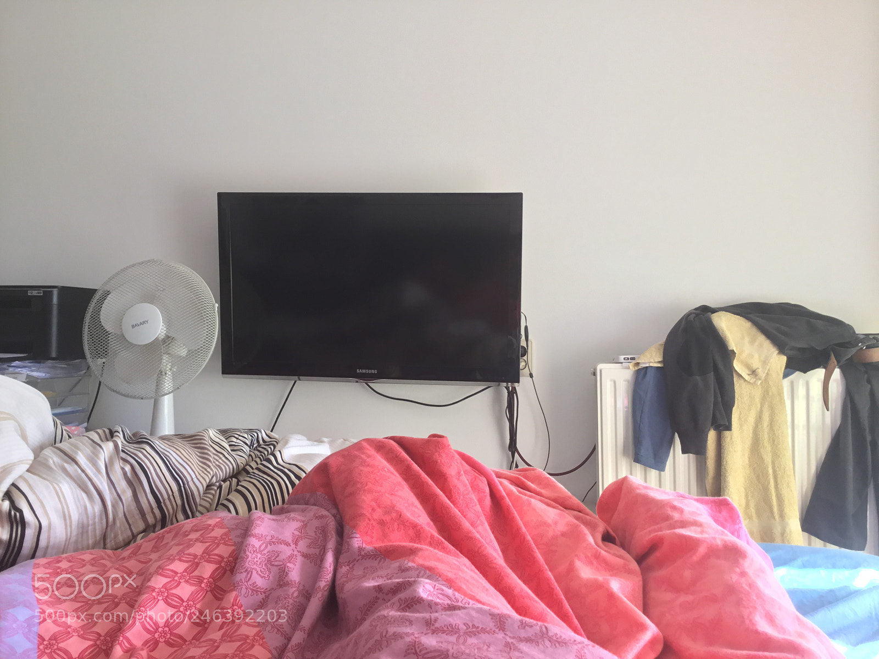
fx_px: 787
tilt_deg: +2.0
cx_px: 440
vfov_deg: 45.4
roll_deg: -0.6
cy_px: 330
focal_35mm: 31
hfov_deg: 58.4
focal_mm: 3.3
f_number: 2.4
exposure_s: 1/33
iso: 32
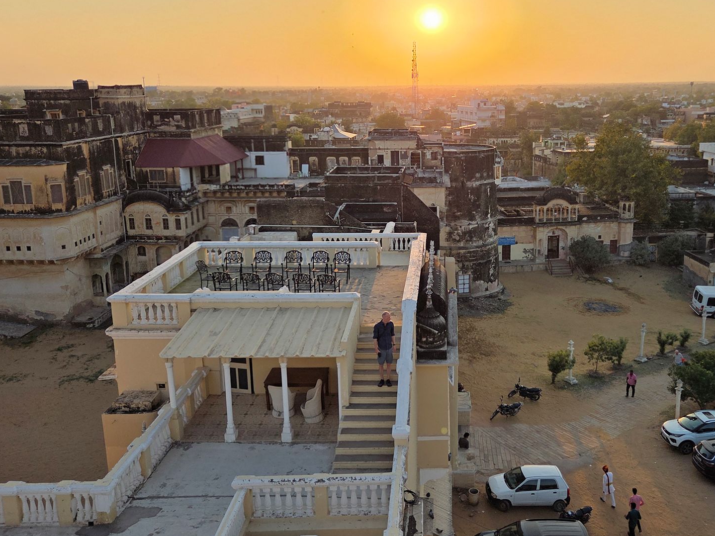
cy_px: 232
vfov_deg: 44.0
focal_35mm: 32
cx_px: 440
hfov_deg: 56.3
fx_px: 661
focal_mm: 5.4
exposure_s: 1/4064
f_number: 1.8
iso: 80
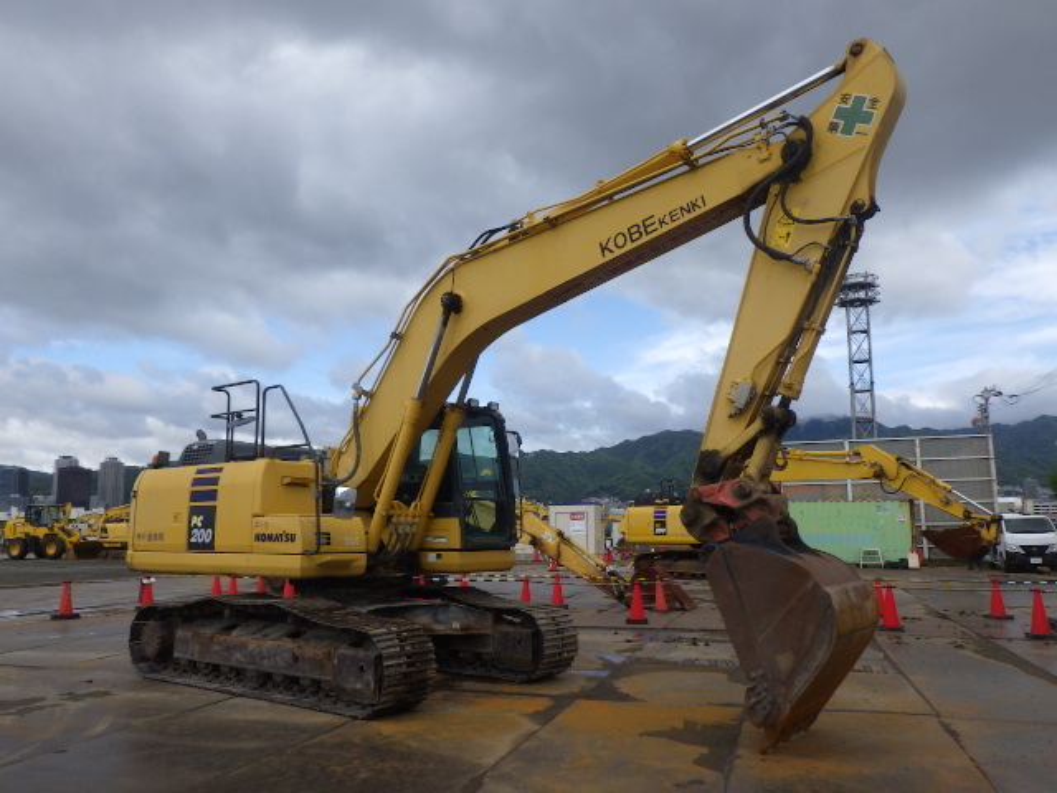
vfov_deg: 49.7
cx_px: 528
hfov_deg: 63.4
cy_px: 396
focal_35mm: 28
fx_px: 855
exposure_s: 1/800
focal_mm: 5
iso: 125
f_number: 4.2
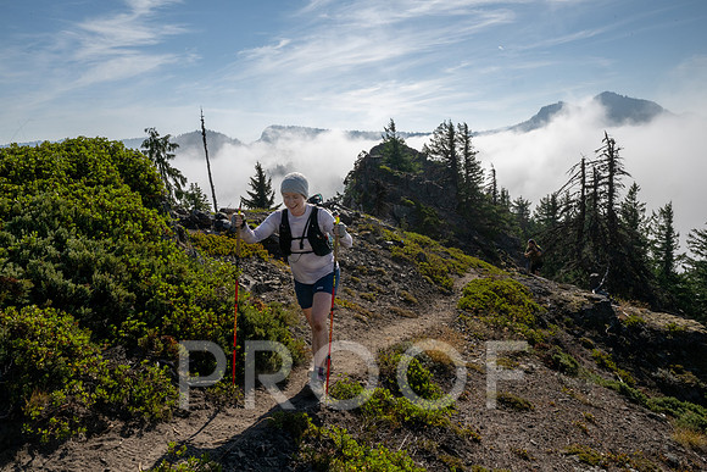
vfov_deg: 50.4
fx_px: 501
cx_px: 354
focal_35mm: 26
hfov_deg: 70.4
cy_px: 236
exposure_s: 1/320
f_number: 22
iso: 400
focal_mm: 25.5
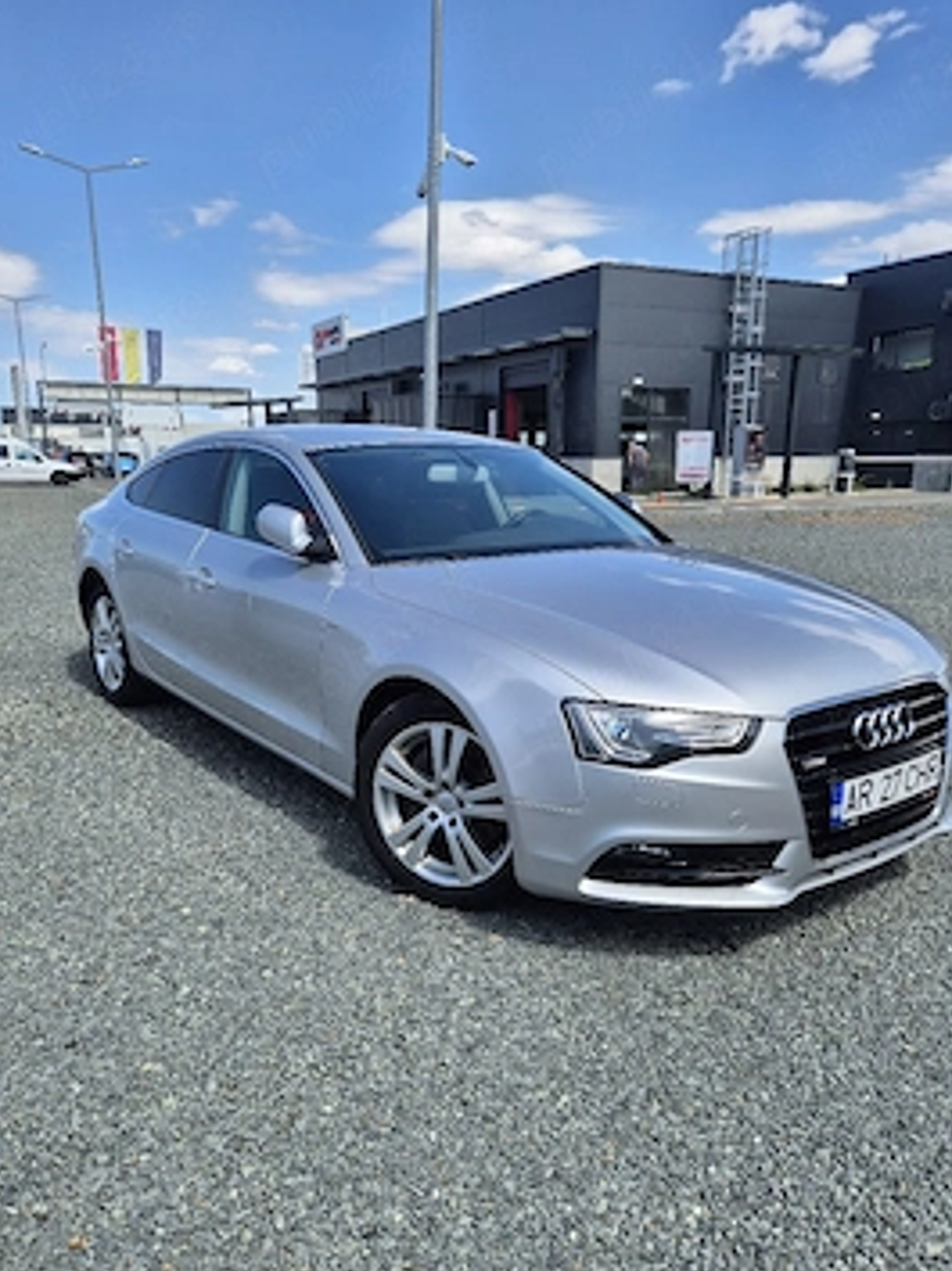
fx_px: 955
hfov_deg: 53.0
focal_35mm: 26
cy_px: 697
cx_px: 442
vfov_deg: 67.2
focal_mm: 5.4
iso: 25
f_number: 1.8
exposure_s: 1/1429
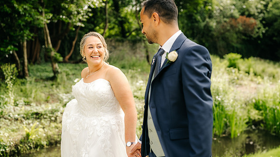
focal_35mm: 37
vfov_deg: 32.0
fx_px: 275
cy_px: 78
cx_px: 140
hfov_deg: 54.0
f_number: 2
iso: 100
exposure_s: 1/1000
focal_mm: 35
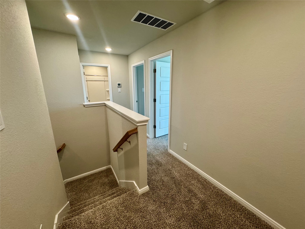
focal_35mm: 14
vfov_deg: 85.7
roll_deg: +1.1
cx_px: 152
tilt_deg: -13.3
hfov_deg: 102.1
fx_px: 123
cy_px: 114
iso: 250
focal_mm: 2.22
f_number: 2.2
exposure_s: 1/120
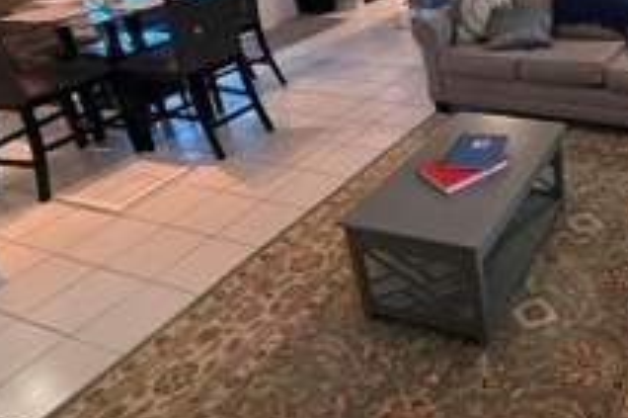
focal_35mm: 33
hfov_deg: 50.1
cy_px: 68
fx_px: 575
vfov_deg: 38.0
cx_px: 578
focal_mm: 2.22
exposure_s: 1/60
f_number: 2.2
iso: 400
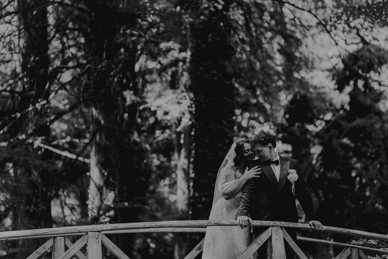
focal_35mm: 85
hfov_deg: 23.9
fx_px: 916
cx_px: 194
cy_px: 130
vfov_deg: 16.1
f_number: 1.8
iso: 200
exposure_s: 1/400
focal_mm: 85
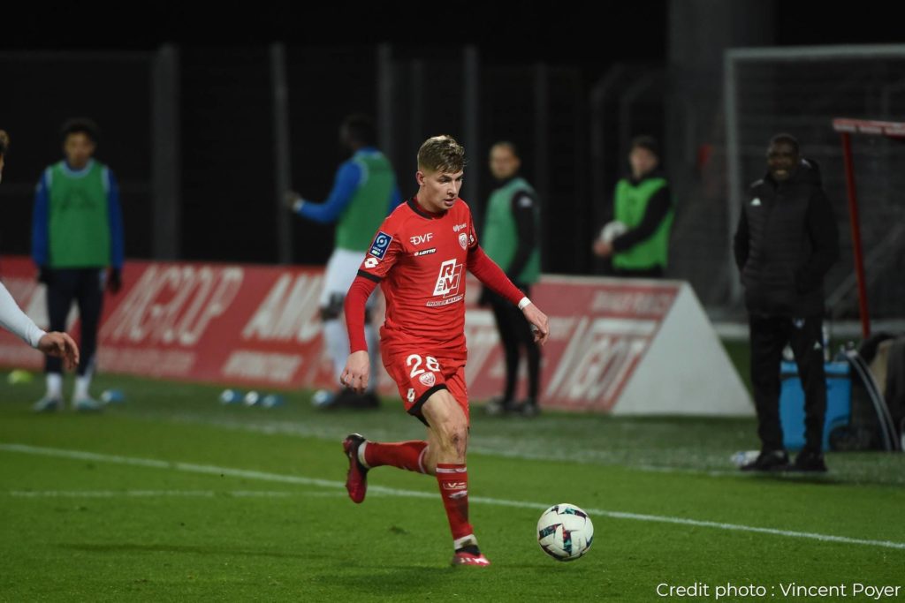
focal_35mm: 400
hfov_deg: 5.2
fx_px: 10056
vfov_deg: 3.4
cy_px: 302
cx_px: 452
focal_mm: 400
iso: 3200
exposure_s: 1/800
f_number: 4
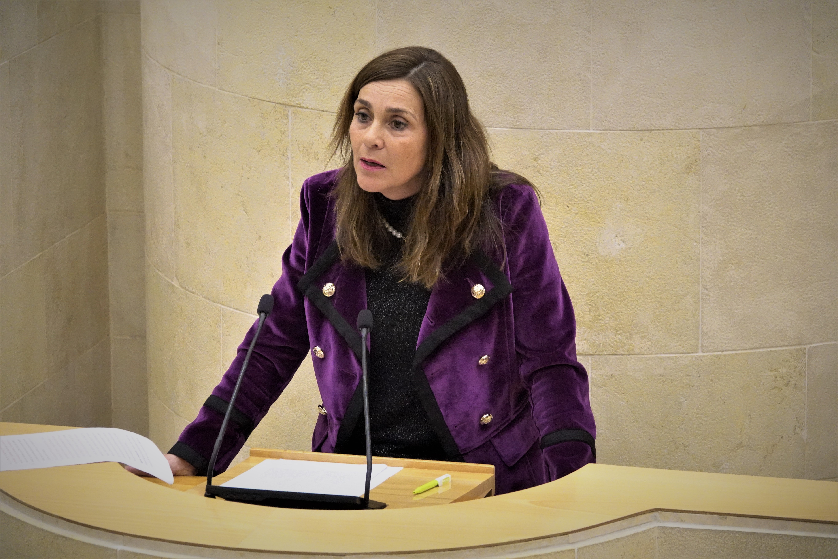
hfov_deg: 9.9
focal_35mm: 207
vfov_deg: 6.6
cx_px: 419
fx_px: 4818
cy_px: 280
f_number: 4
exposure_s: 1/80
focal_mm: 75.77
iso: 2500
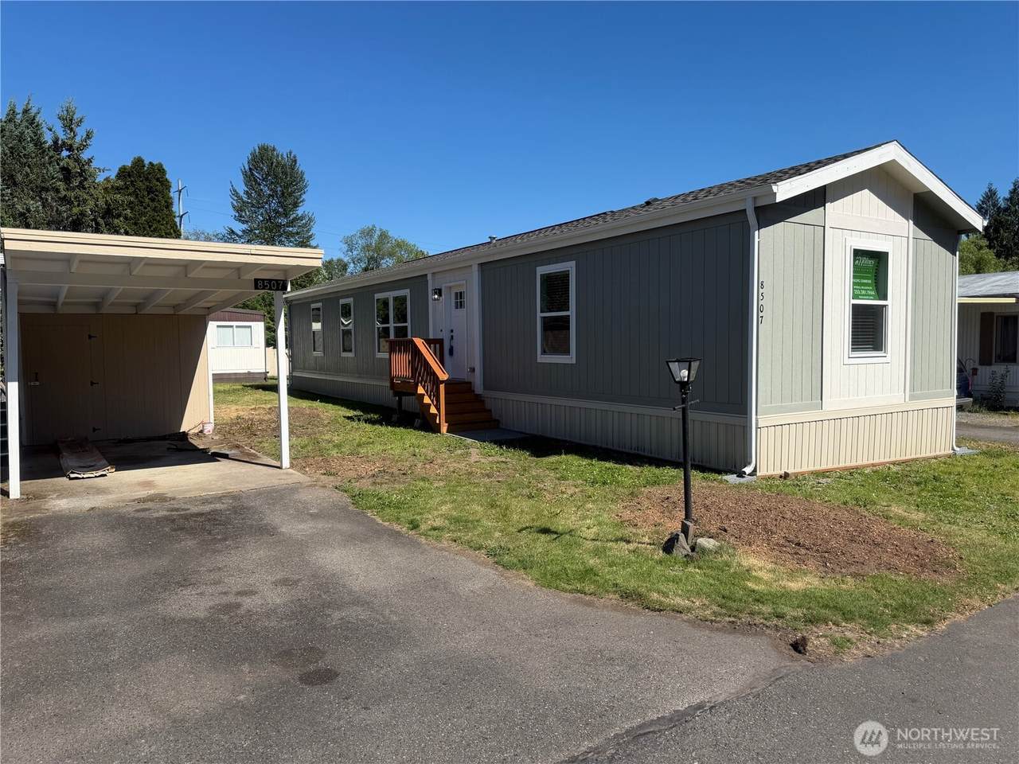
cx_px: 510
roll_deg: +0.5
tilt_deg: -3.8
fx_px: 706
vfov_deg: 56.8
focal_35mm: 24
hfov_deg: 71.6
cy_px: 382
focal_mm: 6.76
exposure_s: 1/5319
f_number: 1.78
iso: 80
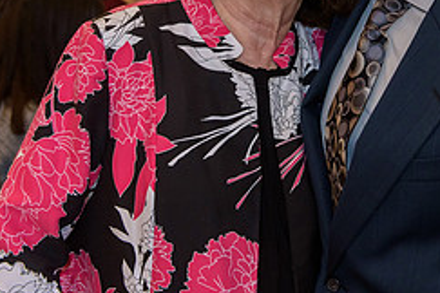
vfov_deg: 12.8
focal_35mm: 105
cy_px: -23
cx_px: 324
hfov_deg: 19.3
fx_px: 1283
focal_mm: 44
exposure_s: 1/125
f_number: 3.2
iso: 1600
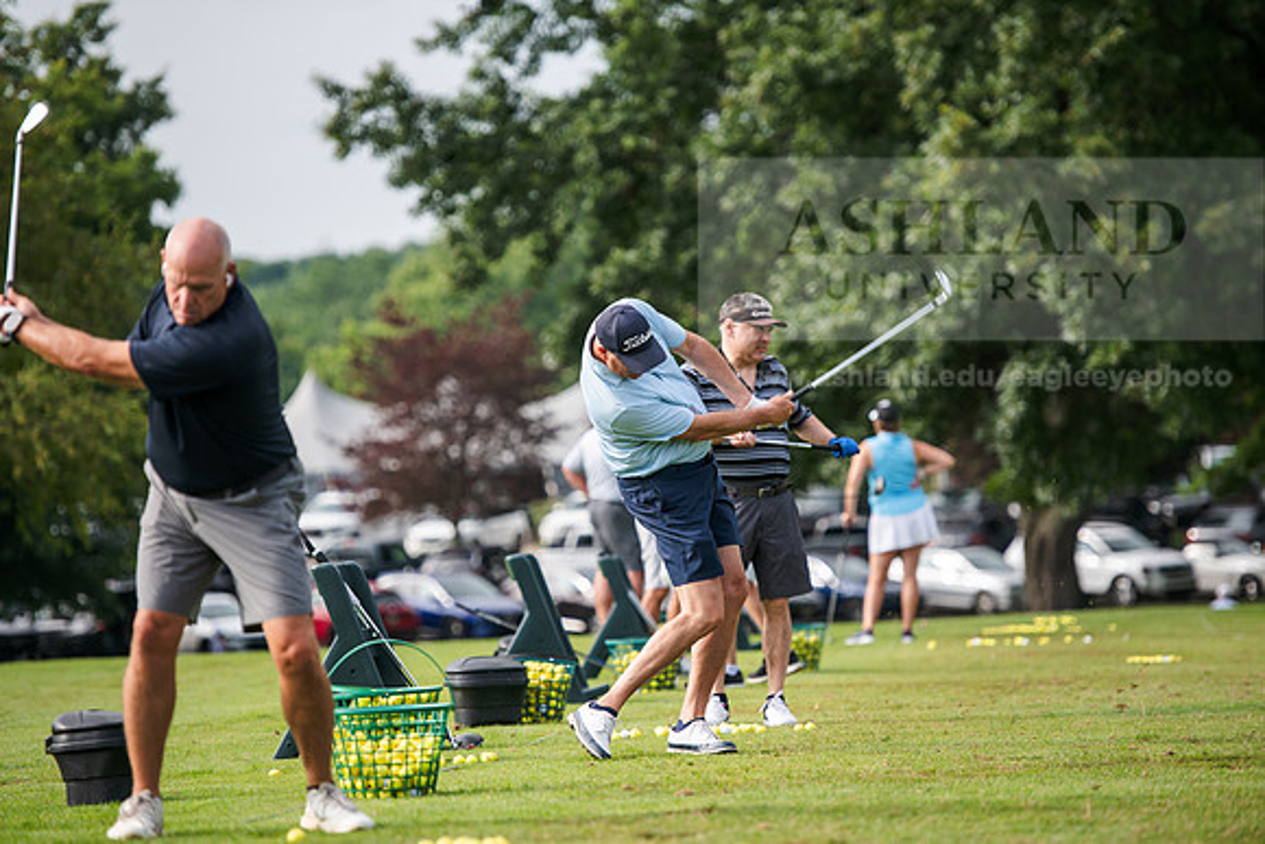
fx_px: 6150
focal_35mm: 175
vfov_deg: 7.9
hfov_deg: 11.7
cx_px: 632
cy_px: 422
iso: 80
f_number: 3.2
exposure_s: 1/800
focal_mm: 175
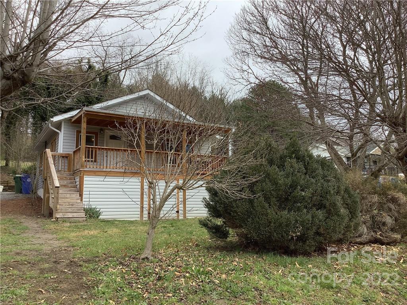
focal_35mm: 31
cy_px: 152
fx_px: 364
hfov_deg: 58.4
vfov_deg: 45.4
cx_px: 204
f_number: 2.4
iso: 25
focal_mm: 3.3
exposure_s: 1/339
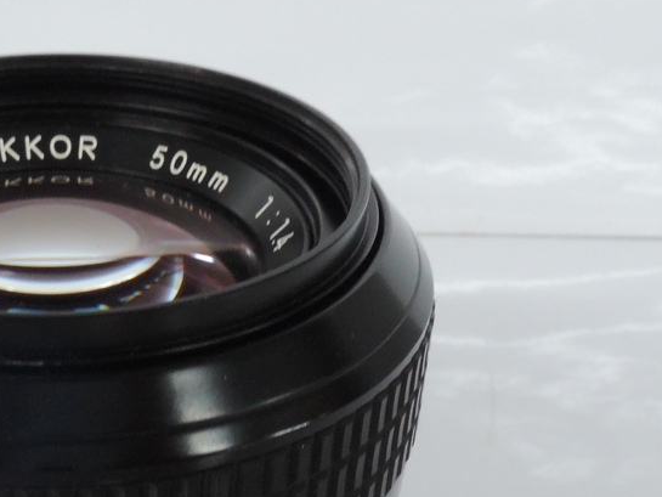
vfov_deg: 18.9
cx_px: 41
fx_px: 1473
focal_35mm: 77
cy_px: 416
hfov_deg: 24.5
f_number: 8
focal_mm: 7.5
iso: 800
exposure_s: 1/25
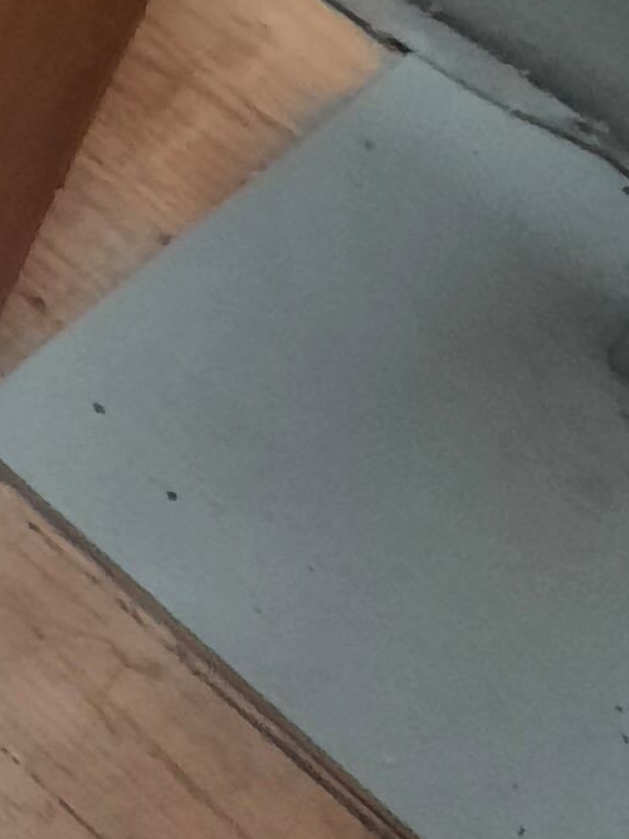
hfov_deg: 8.8
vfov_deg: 11.4
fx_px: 3635
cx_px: -956
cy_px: -1038
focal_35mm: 150
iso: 400
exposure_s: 1/50
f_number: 2
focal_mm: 4.6
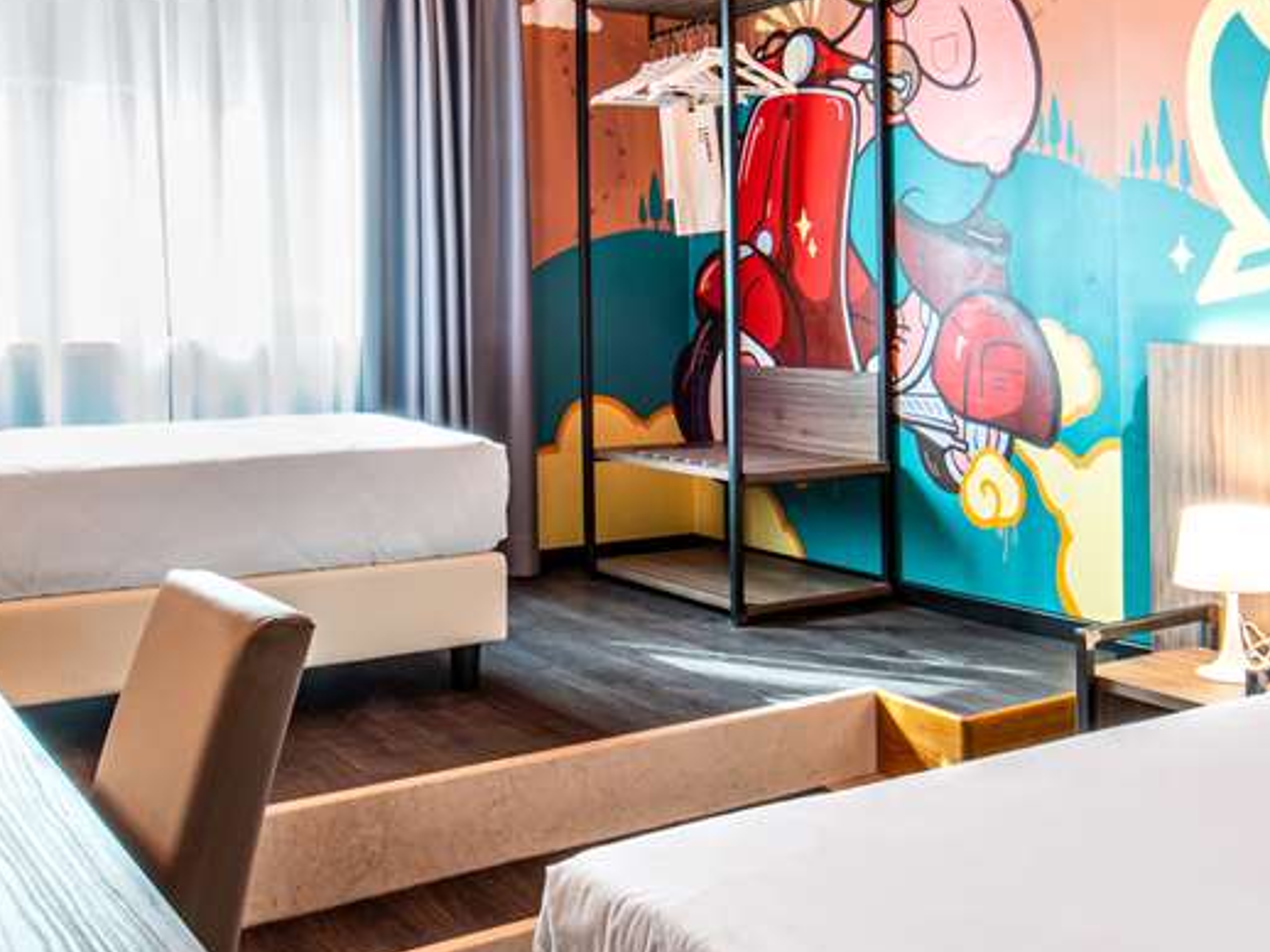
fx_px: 1430
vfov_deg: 36.4
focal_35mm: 39
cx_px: 723
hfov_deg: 47.7
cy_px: 307
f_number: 22
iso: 100
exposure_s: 1/1.67
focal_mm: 14
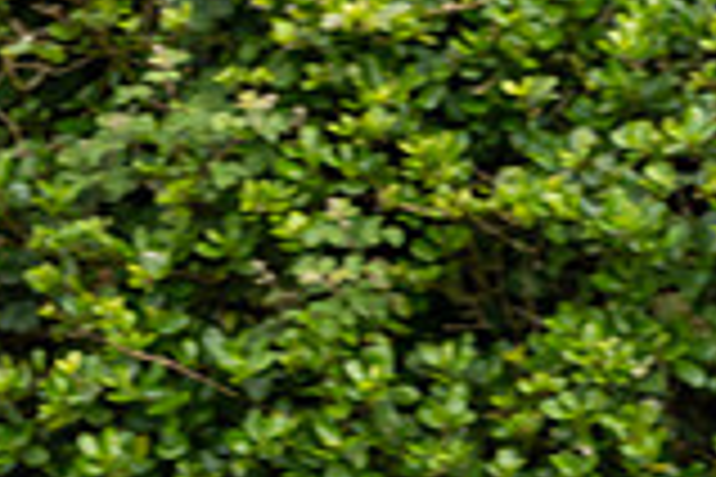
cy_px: 999
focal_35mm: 744
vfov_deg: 1.8
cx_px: 911
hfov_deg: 2.8
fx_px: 14796
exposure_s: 1/1000
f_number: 3.5
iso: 400
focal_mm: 167
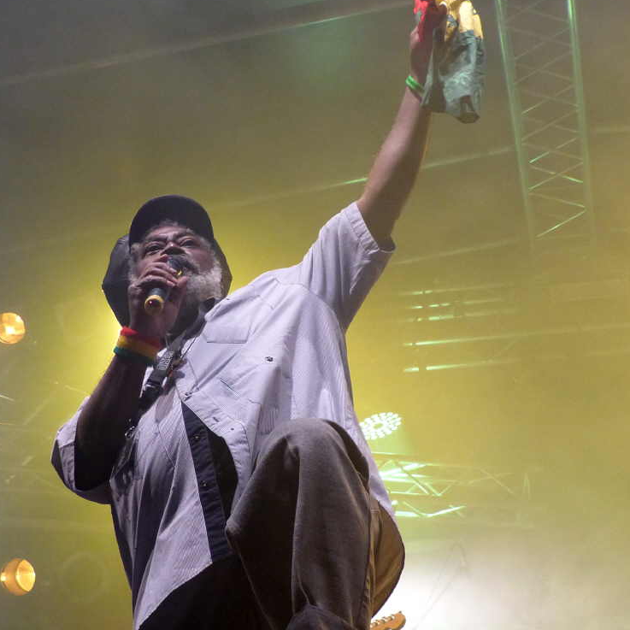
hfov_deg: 31.6
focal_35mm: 54
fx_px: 1112
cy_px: 387
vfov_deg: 31.5
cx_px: 315
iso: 320
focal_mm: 8.1
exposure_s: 1/60
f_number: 2.8
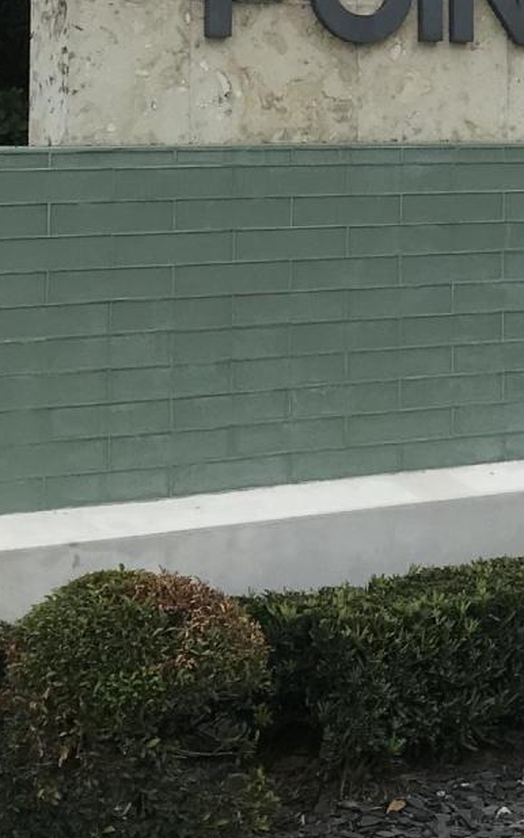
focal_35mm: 96
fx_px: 2195
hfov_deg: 13.4
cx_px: 555
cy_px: -23
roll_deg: +0.9
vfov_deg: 20.8
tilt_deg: +4.8
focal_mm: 3.99
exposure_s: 1/144
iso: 20
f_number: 1.8
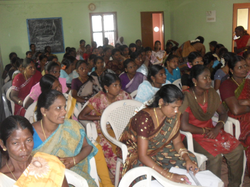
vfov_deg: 40.7
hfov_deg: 52.6
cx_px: 125
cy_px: 94
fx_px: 253
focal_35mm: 35
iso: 200
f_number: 3.2
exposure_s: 1/45
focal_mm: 6.3
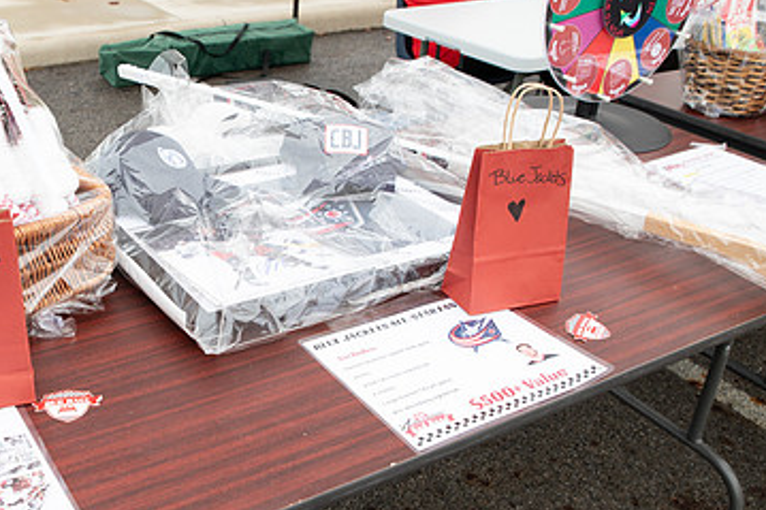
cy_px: 243
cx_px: 203
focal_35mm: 42
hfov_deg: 45.0
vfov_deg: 31.9
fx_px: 893
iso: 640
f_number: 5
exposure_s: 1/160
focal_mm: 26
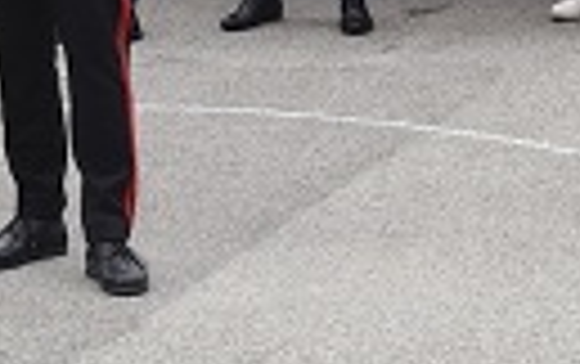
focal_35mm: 245
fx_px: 3878
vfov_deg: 5.2
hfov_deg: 8.5
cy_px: -470
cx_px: 202
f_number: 5.6
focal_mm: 31
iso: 400
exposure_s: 1/400
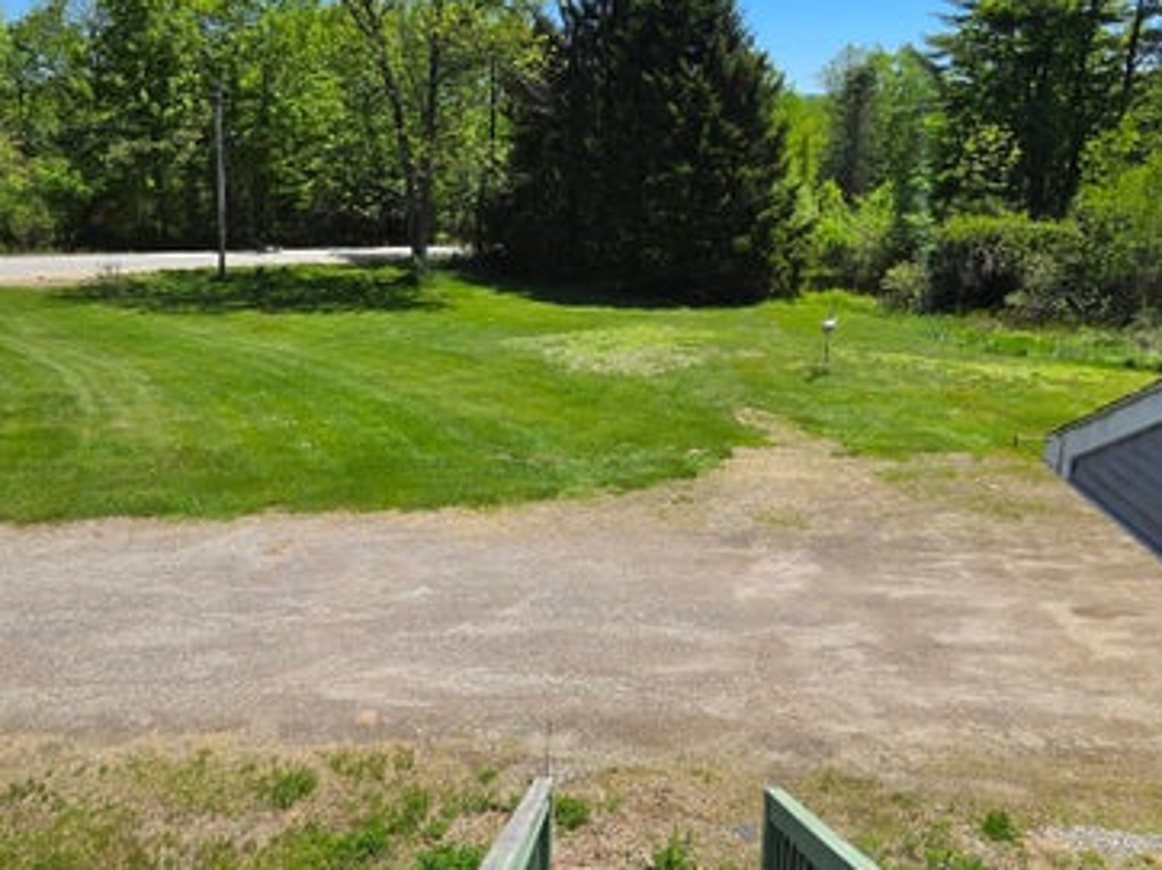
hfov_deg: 73.9
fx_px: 772
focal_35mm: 23
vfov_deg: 57.6
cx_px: 565
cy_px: 292
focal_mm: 2.2
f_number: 2.2
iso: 100
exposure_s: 1/3160
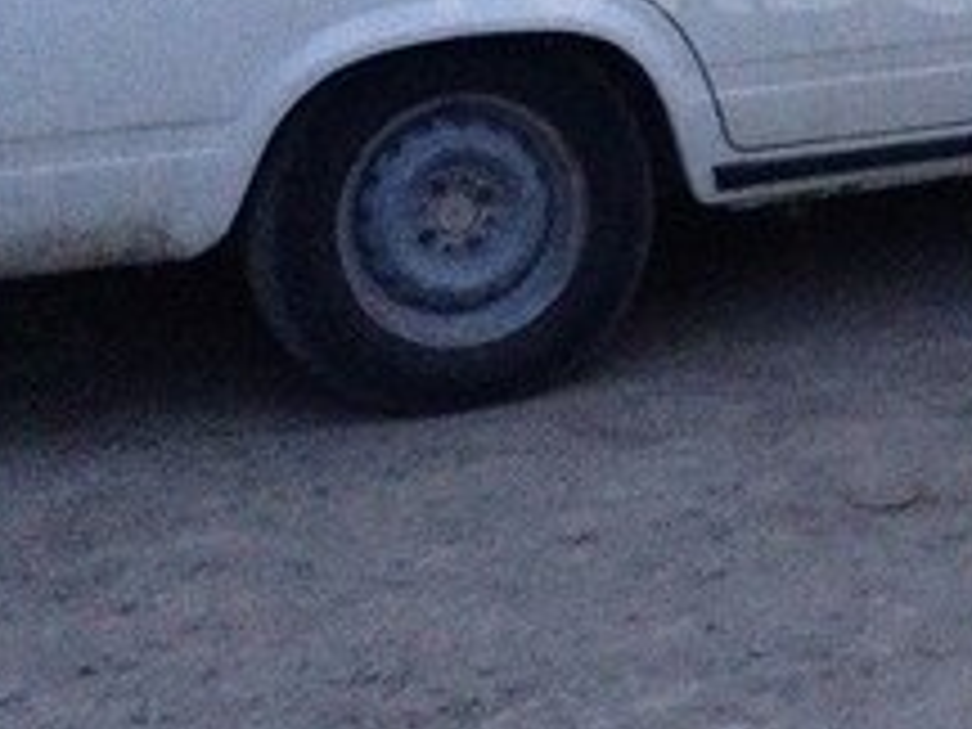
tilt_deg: -7.4
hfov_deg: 19.1
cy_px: -56
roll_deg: +1.5
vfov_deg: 14.3
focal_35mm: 101
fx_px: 2836
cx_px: 860
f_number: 2.4
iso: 640
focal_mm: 4.12
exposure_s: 1/15
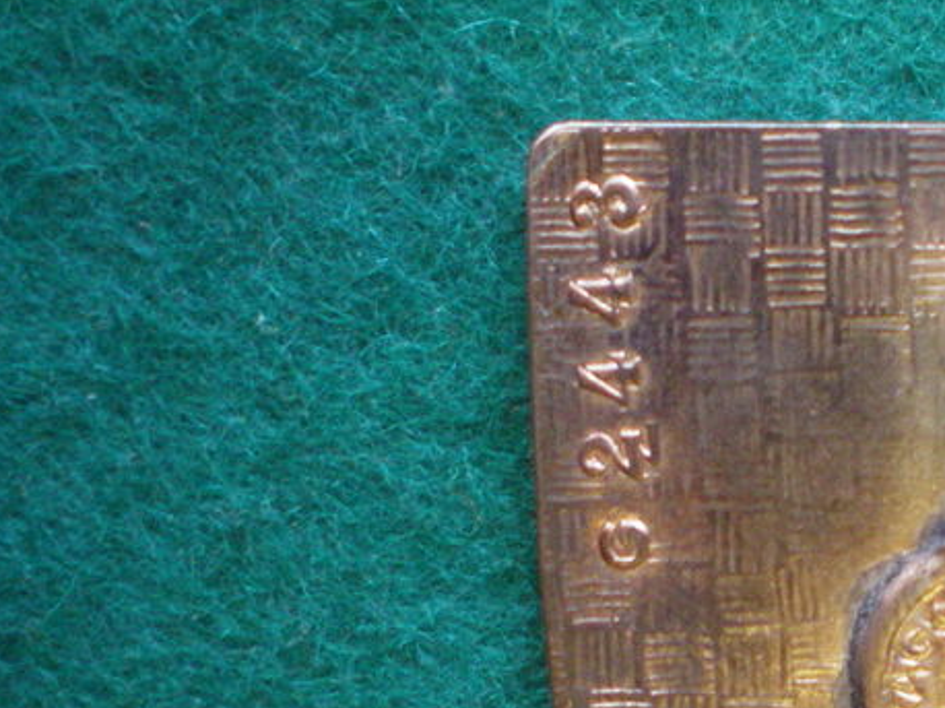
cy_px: 725
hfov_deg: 22.3
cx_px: 1023
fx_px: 2265
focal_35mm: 83
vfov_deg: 17.3
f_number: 3.1
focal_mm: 6.3
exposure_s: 1/15
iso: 400
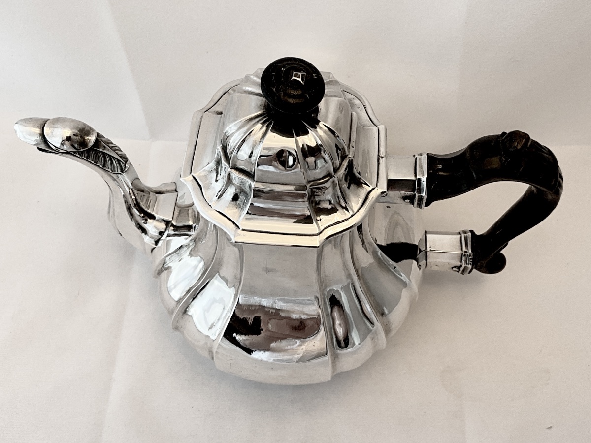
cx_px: 296
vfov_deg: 48.2
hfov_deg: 61.7
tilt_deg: -59.7
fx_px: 495
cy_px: 222
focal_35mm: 29
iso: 40
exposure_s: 1/100
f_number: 1.8
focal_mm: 3
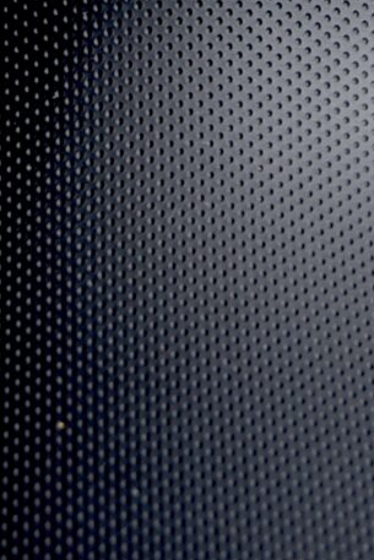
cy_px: -810
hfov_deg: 6.1
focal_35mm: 224
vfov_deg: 8.4
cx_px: 124
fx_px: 3488
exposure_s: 1/125
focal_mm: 40
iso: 100
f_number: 5.6
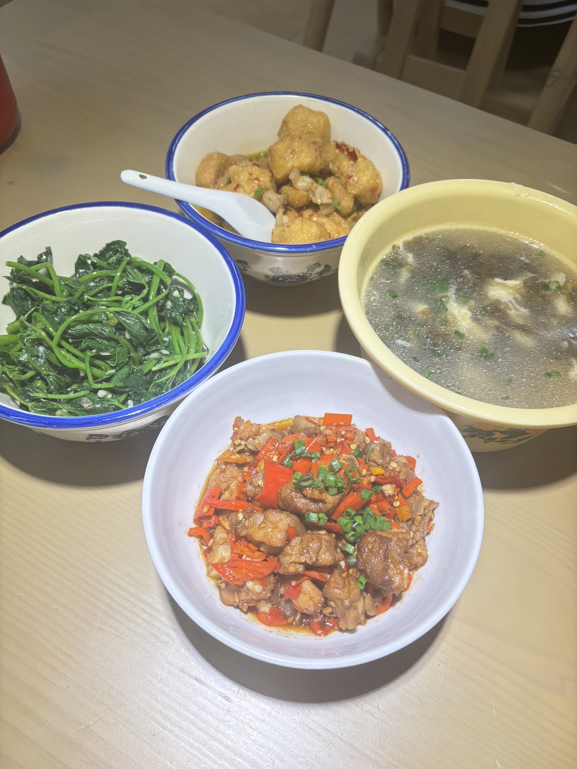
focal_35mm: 26
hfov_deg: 53.1
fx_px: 577
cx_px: 288
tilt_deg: -57.5
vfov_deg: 67.3
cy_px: 384
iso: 50
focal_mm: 5.96
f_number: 1.6
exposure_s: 1/121
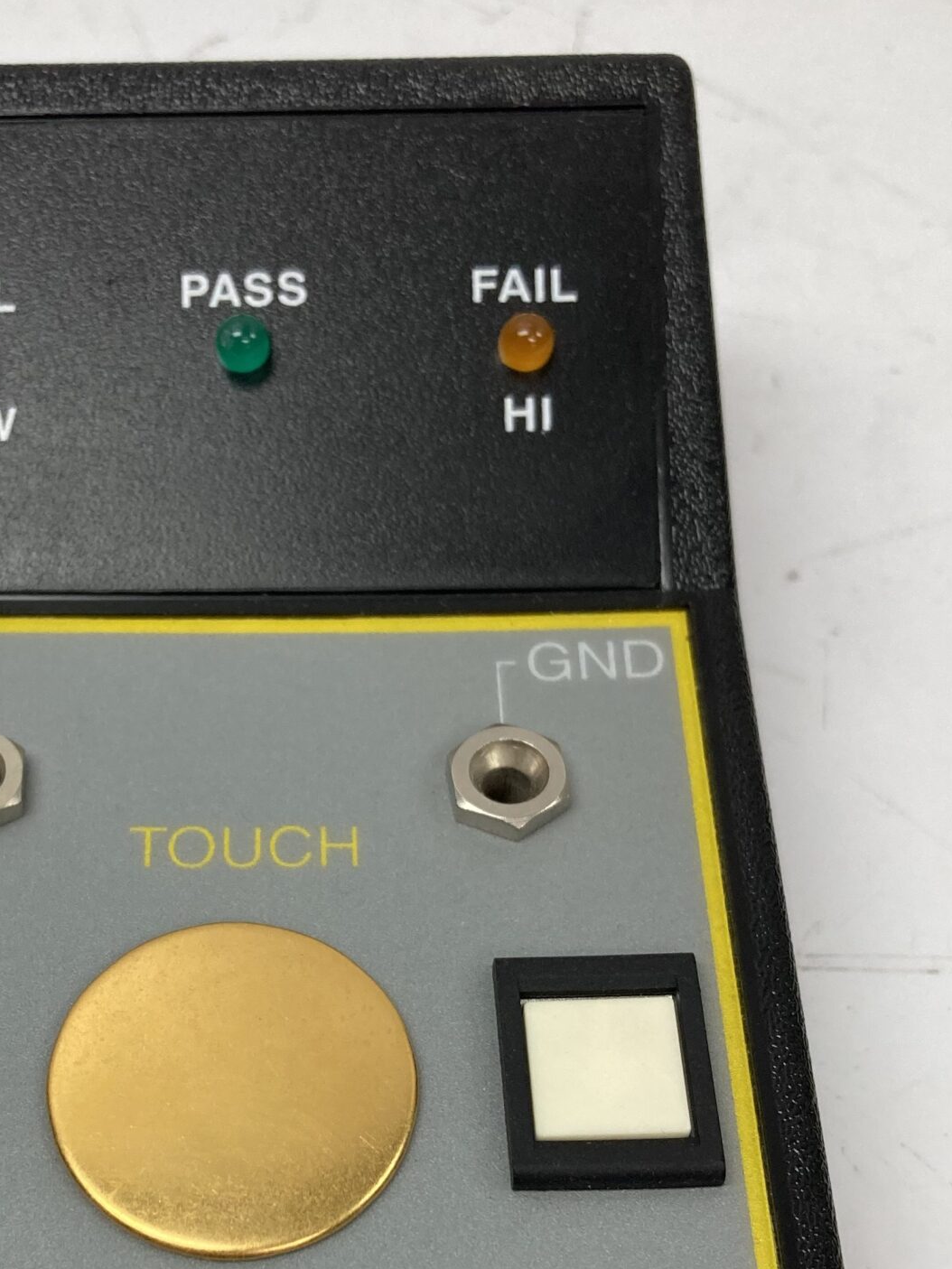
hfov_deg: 28.1
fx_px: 1870
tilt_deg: -57.9
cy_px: 938
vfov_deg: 36.7
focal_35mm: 51
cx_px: 231
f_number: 1.8
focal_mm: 3.99
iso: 64
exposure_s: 1/120
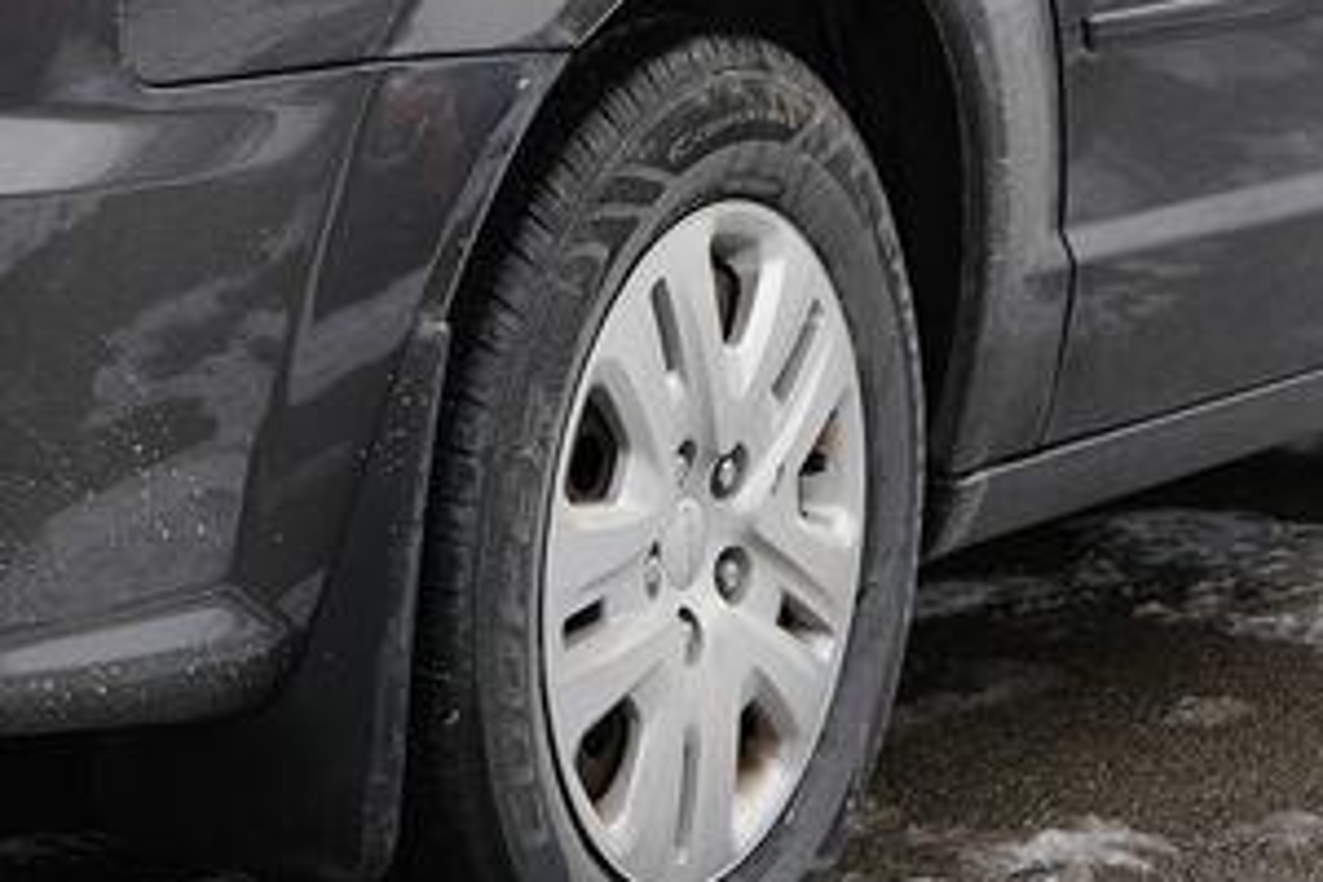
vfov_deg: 7.5
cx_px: -71
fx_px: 6578
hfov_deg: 11.3
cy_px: -463
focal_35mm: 179
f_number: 5
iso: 100
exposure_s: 1/200
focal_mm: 42
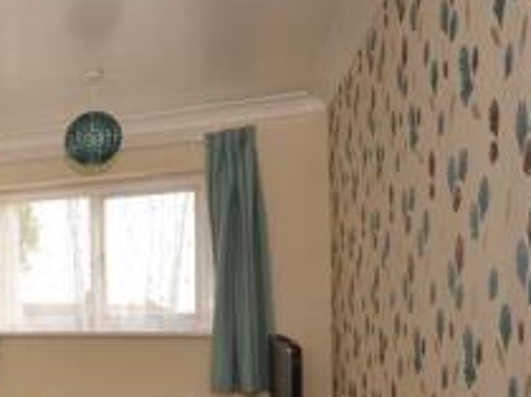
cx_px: -260
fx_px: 689
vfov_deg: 31.3
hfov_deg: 28.2
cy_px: 316
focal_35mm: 45
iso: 200
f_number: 5.6
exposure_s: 1/125
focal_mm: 10
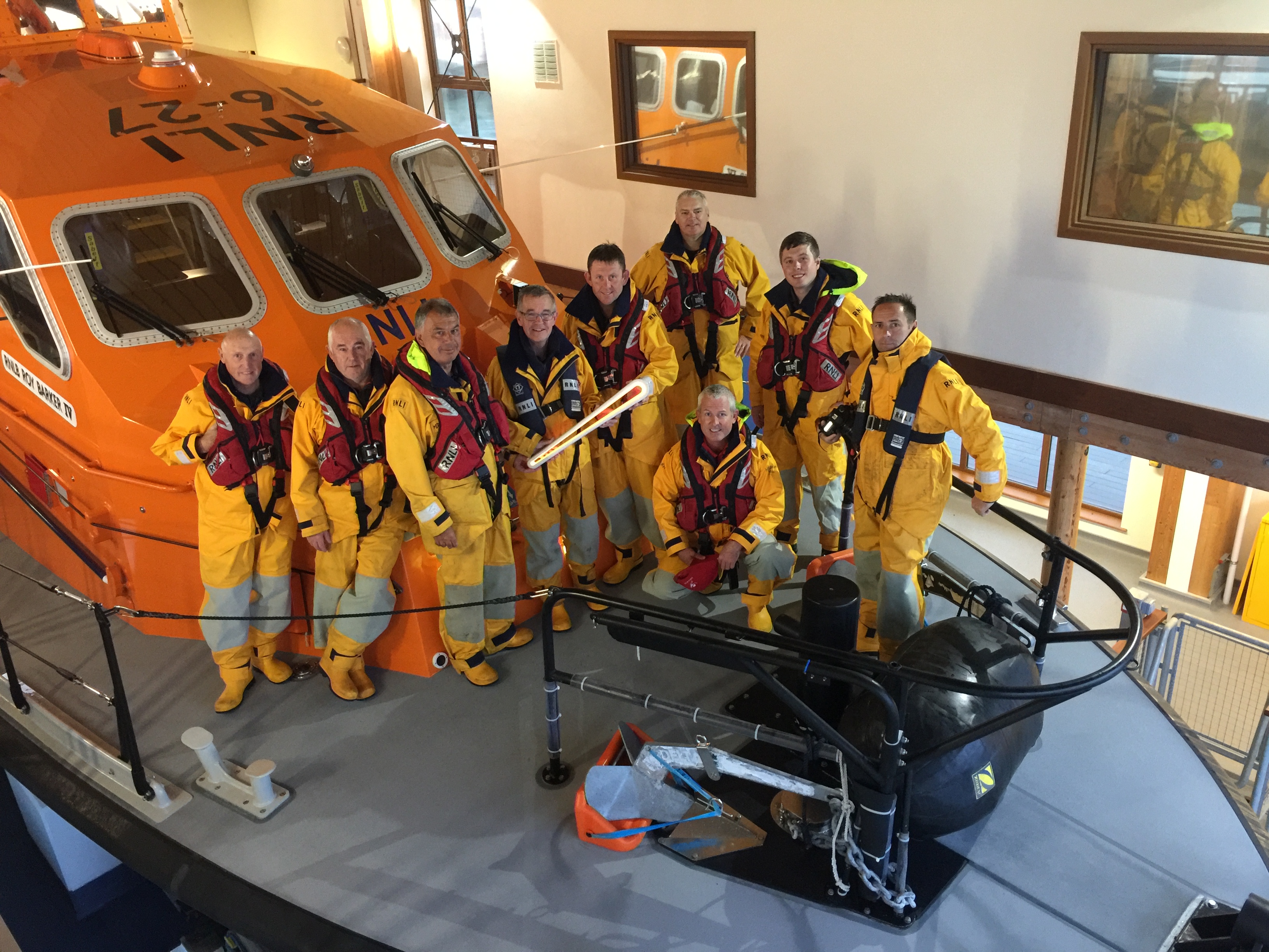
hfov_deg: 61.7
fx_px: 1063
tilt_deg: -24.8
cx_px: 634
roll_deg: +3.9
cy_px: 476
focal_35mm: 29
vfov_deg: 48.2
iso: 160
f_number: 2.2
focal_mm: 4.15
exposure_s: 1/17
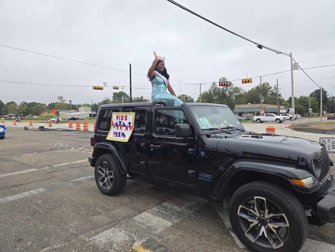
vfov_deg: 58.9
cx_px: 168
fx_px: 223
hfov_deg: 73.9
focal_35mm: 23
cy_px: 126
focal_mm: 5.4
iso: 25
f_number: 1.8
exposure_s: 1/629
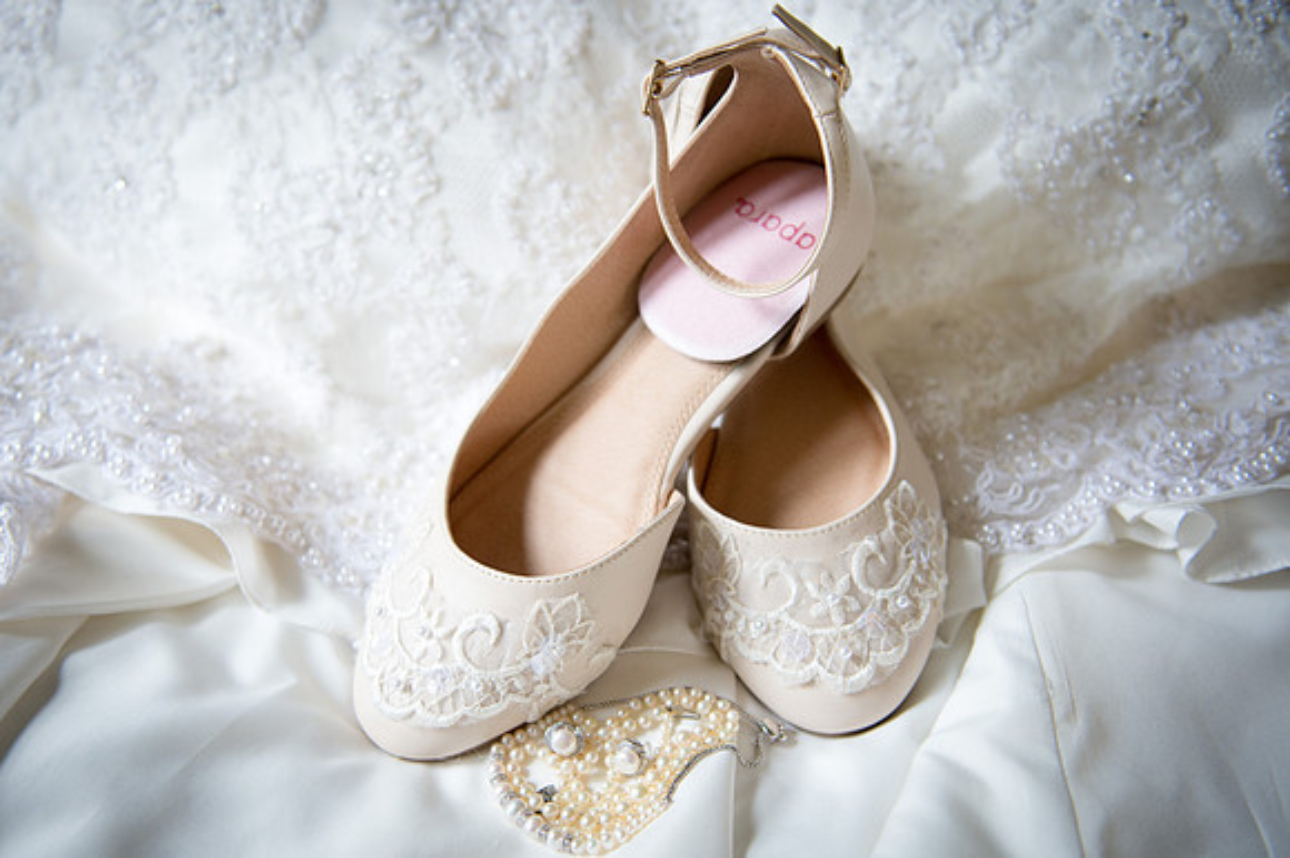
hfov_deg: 45.7
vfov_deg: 31.4
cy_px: 450
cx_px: 572
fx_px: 1527
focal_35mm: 43
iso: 800
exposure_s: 1/90
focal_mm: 38
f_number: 2.8
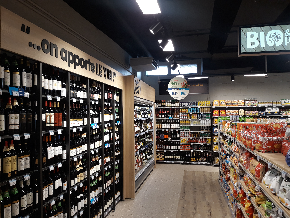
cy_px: 109
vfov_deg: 51.4
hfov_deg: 65.3
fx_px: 226
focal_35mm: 27
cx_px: 145
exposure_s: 1/50
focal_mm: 3.71
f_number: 1.7
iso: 40
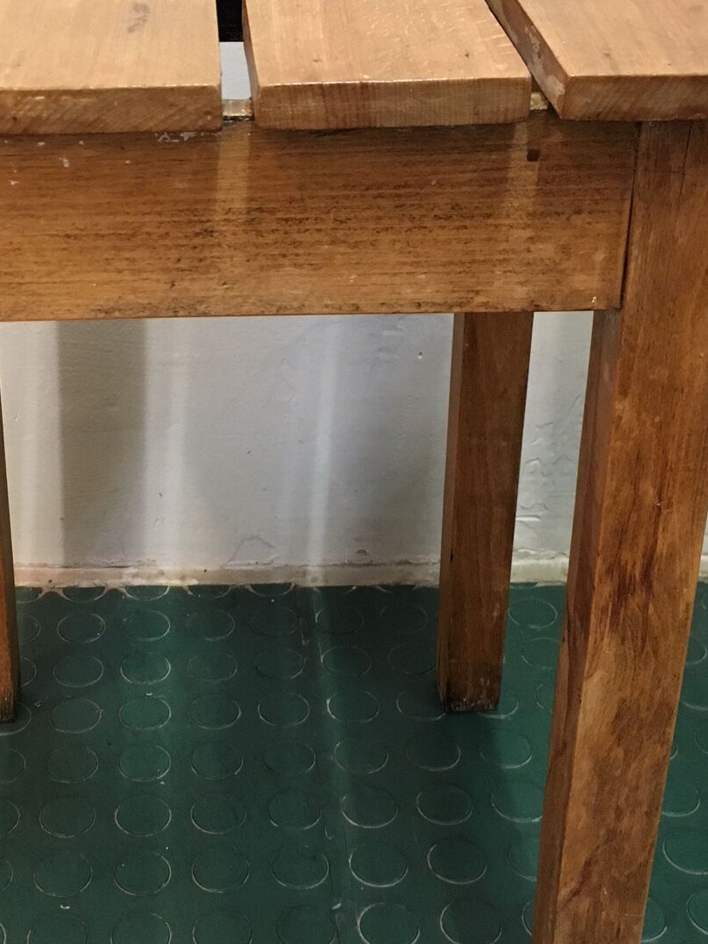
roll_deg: -1.7
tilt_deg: -34.3
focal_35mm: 54
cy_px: 503
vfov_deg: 35.5
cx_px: 229
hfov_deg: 26.9
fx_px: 1473
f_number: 2.2
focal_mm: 4.15
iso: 200
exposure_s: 1/20
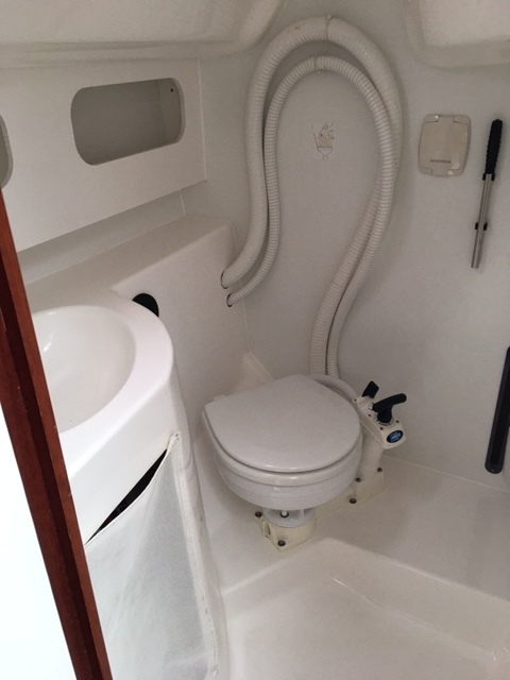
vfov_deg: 61.7
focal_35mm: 29
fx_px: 570
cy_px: 340
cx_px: 255
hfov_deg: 48.2
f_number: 2.2
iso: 40
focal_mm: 4.15
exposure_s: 1/33
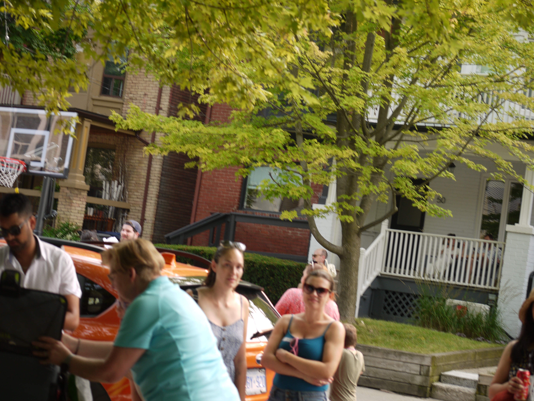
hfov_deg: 27.8
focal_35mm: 70
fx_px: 1080
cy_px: 200
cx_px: 267
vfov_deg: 21.0
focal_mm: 35
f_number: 2.8
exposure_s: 1/200
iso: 100
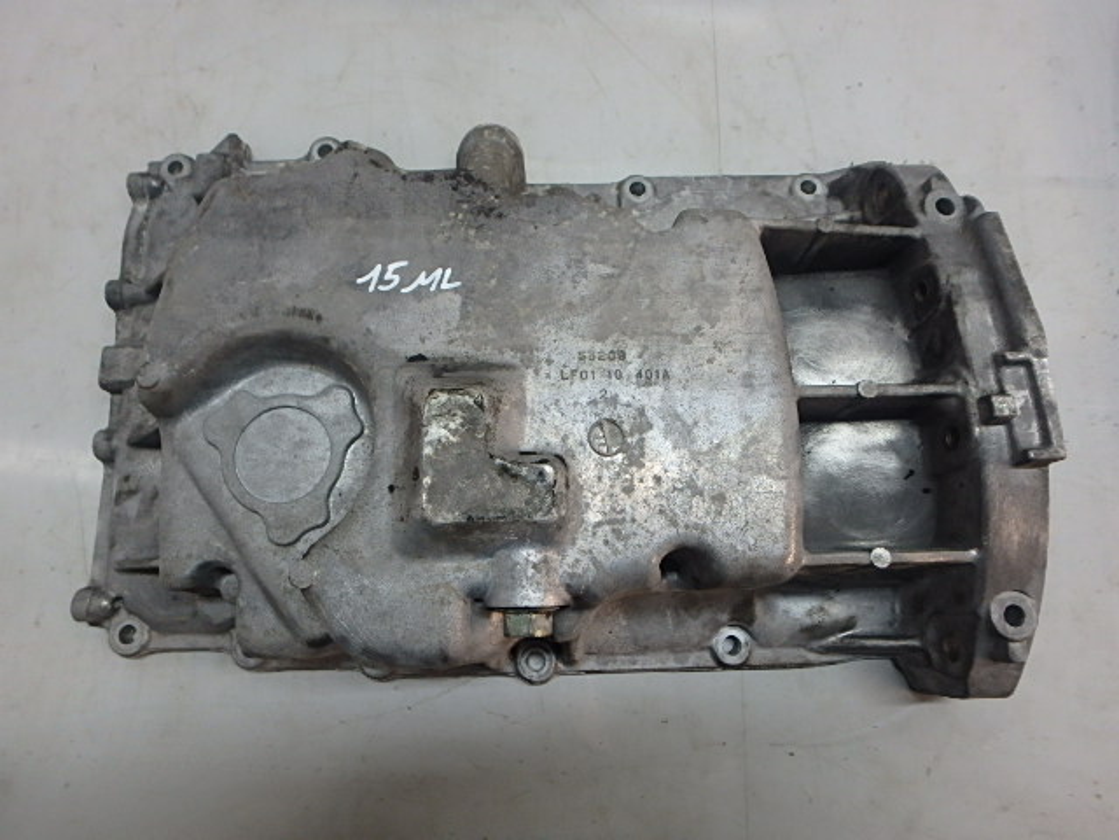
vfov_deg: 63.4
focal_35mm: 21
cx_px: 560
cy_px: 420
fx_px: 679
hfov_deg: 79.0
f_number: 3.5
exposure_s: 1/40
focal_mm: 3.7
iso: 200
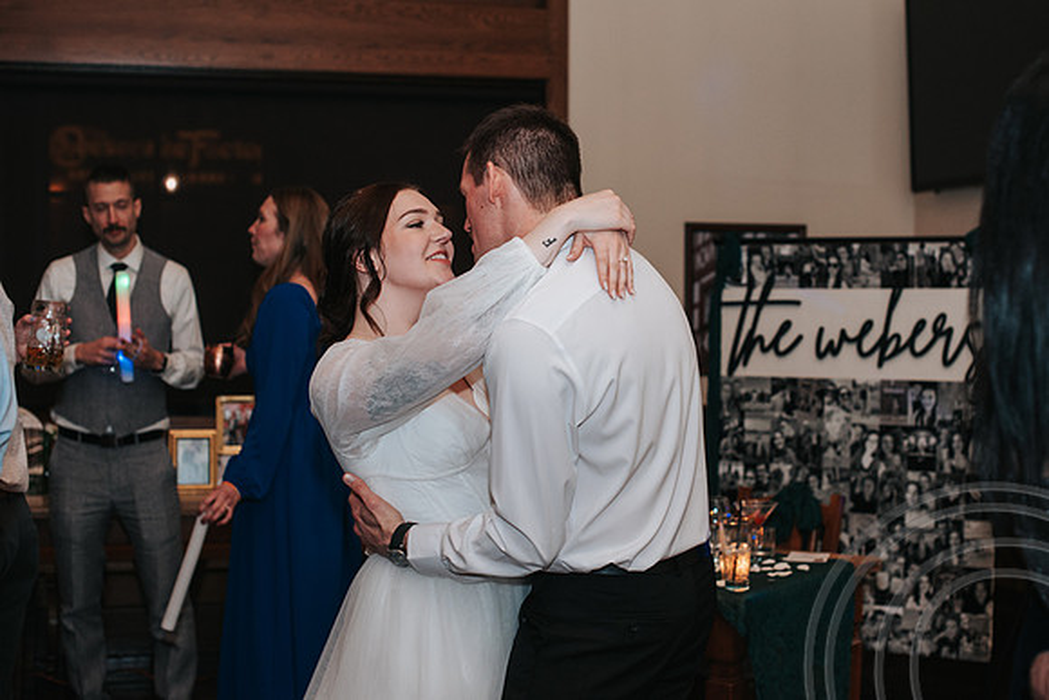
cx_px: 601
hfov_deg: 34.8
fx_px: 1671
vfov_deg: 23.6
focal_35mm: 57
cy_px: 299
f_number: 3.2
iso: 800
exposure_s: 1/200
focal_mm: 50
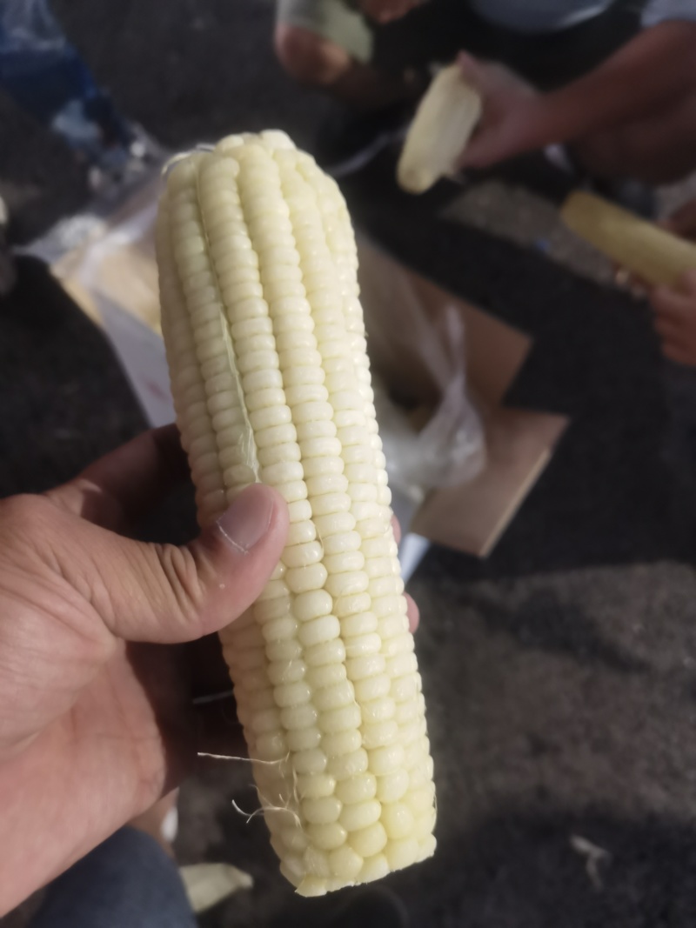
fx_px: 724
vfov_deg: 65.3
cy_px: 464
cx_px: 348
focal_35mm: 27
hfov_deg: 51.3
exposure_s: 1/33.3
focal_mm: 5.58
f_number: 1.9
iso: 640
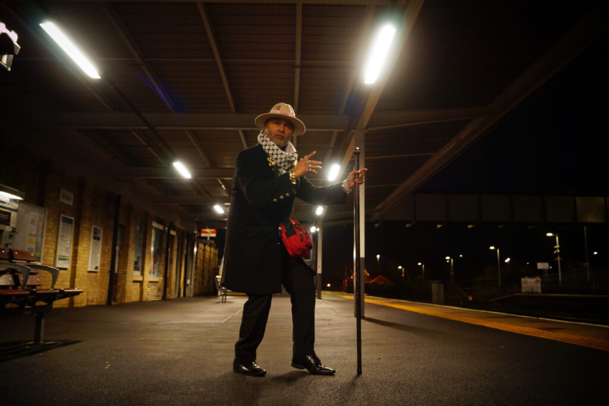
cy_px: 203
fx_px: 558
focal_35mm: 33
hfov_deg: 57.2
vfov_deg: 39.9
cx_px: 304
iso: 100
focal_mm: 22
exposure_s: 1/2.5
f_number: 4.5
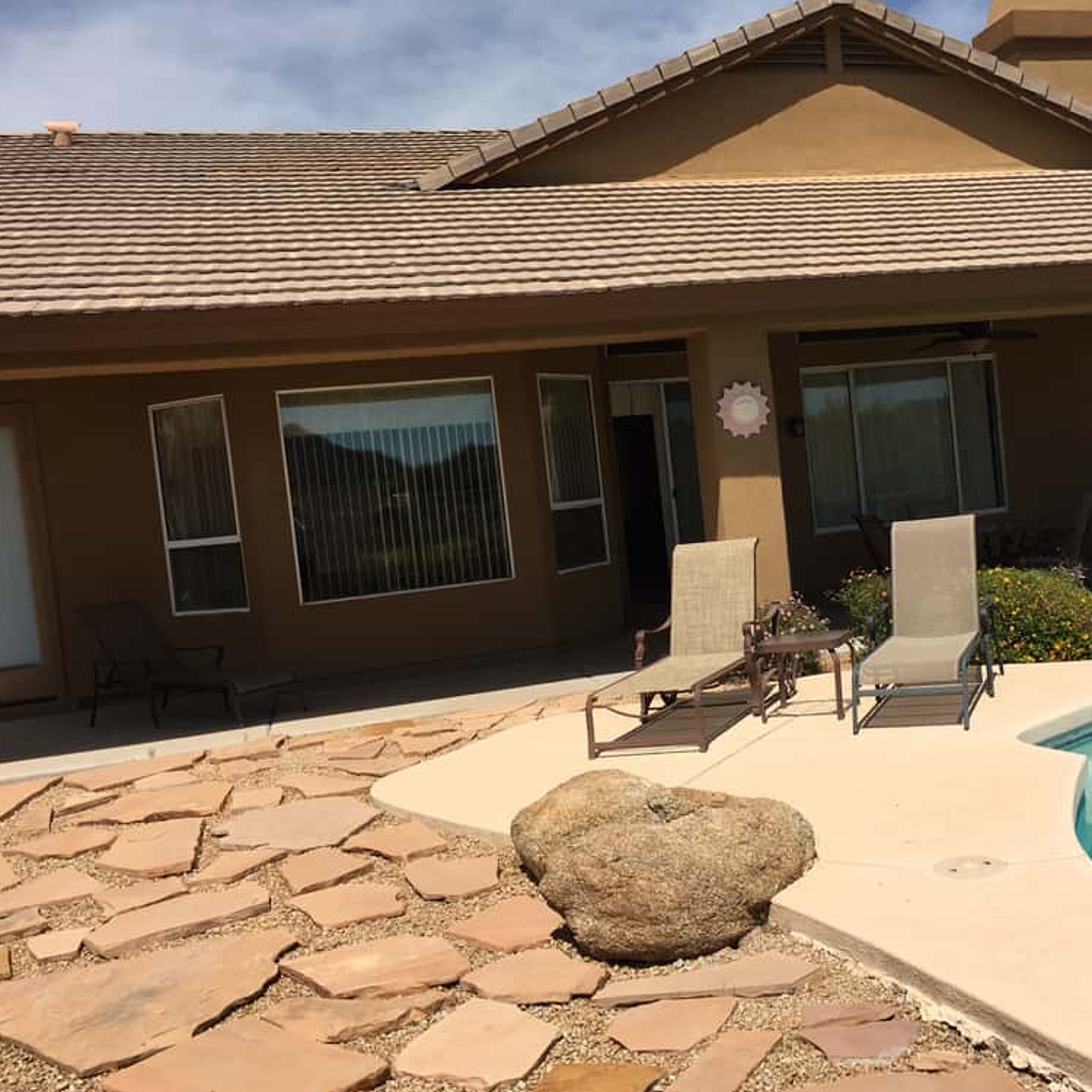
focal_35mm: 35
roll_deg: +5.3
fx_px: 1249
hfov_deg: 46.5
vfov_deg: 47.2
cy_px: 555
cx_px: 724
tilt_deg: -3.4
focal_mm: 4.15
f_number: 2.2
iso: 25
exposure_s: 1/2653
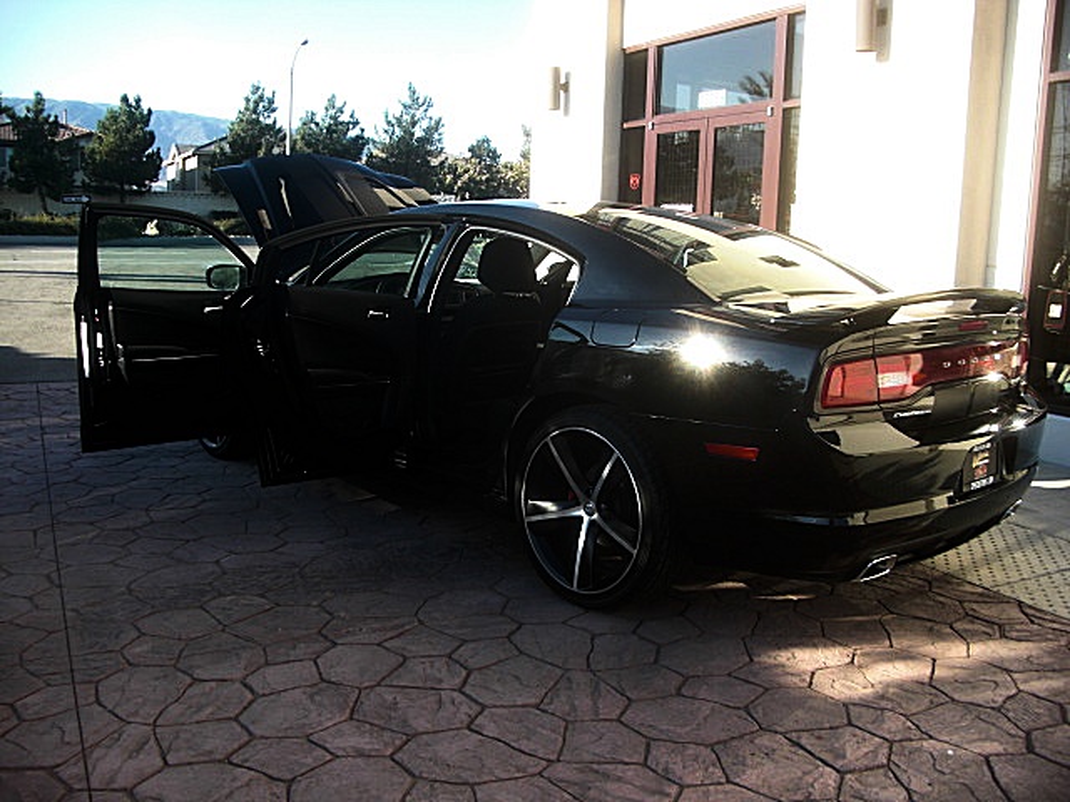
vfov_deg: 39.7
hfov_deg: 51.4
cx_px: 535
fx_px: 1113
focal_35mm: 36
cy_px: 401
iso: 50
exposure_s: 1/200
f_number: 2.8
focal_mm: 6.3
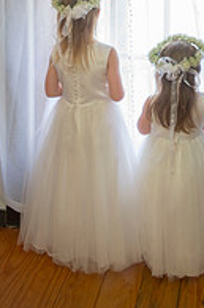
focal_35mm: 74
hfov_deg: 18.2
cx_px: 157
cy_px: -35
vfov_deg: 25.3
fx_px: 632
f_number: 2.8
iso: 640
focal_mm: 32
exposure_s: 1/125
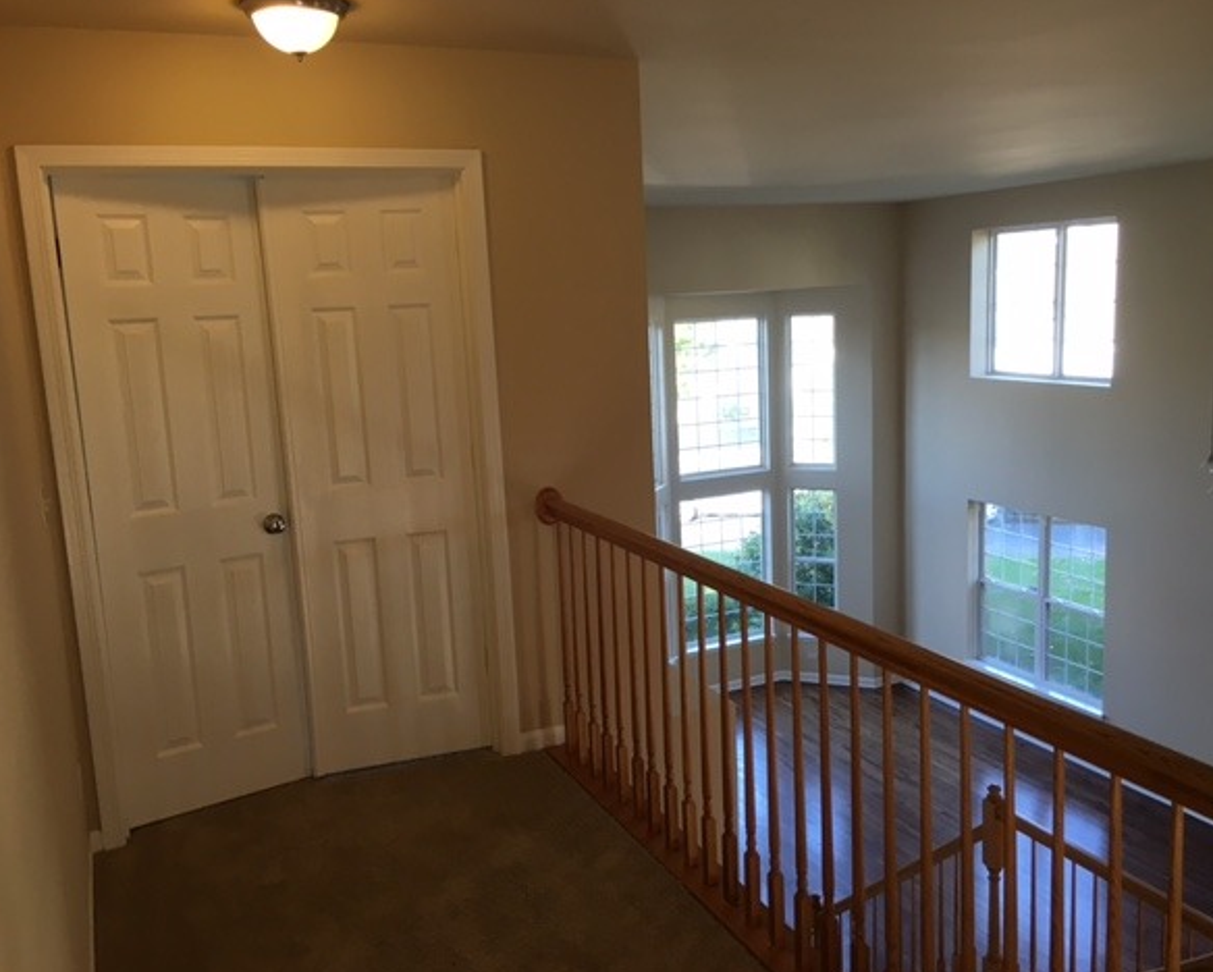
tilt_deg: -9.8
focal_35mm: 31
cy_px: 484
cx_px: 631
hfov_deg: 57.1
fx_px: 1114
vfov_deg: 47.2
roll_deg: +2.3
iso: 32
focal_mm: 4.15
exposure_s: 1/40
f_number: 2.2
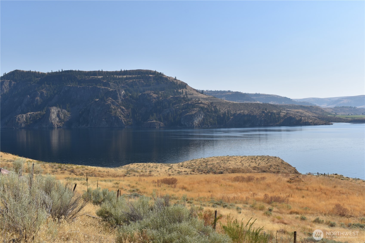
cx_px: 182
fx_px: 380
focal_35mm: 38
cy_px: 122
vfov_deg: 35.5
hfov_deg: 51.3
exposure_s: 1/200
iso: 100
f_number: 13
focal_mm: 25
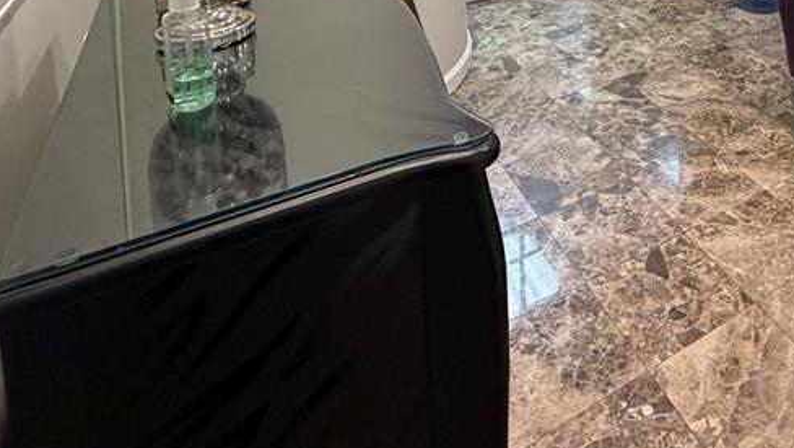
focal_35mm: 32
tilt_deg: -7.8
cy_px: -153
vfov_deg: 28.9
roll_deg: +0.5
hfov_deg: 53.5
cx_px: 713
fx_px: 674
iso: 400
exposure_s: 1/60
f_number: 2.2
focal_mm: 2.22
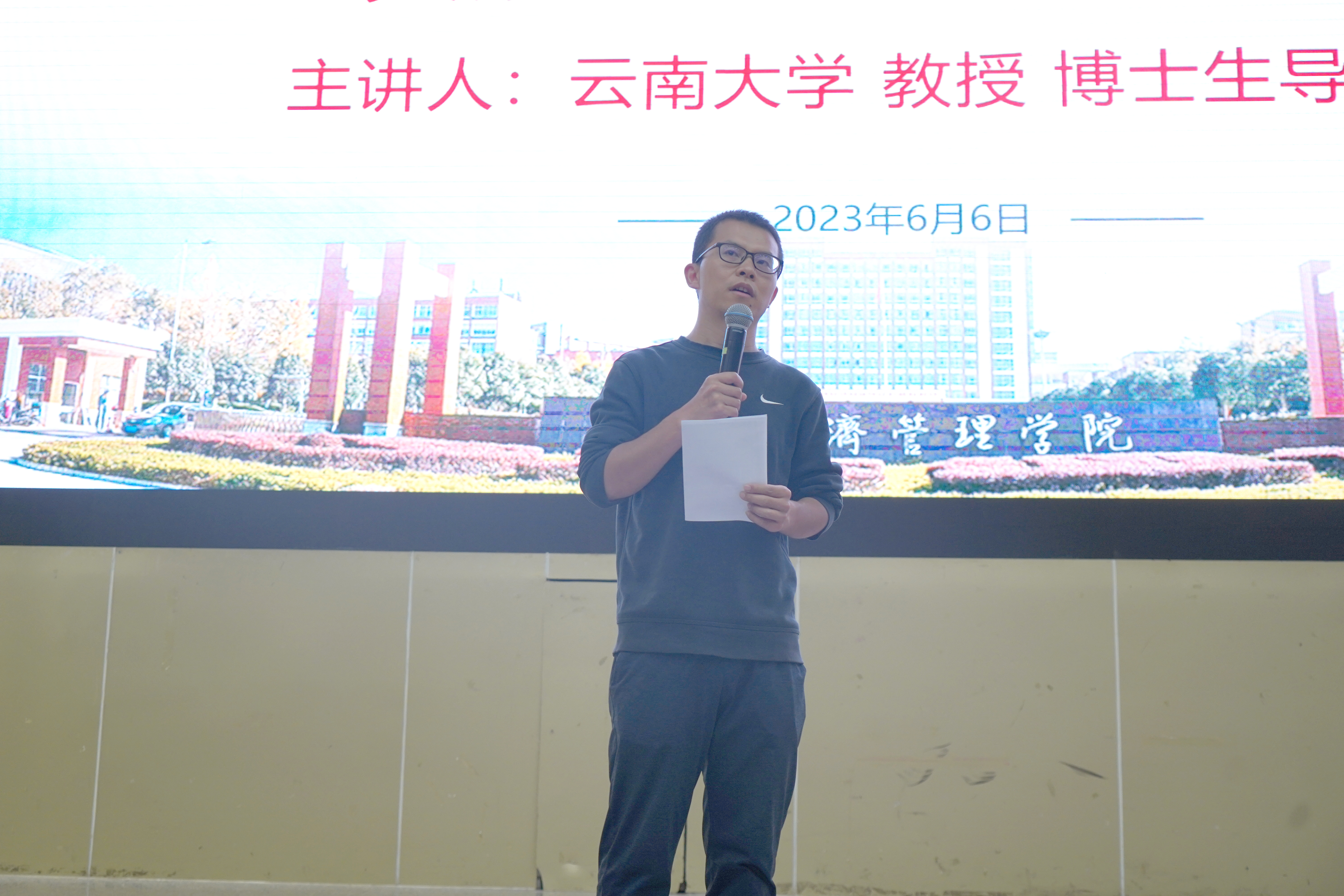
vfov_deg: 31.9
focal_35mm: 42
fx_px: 1568
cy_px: 448
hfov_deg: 46.4
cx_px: 672
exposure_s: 1/160
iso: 800
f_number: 4
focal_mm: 42
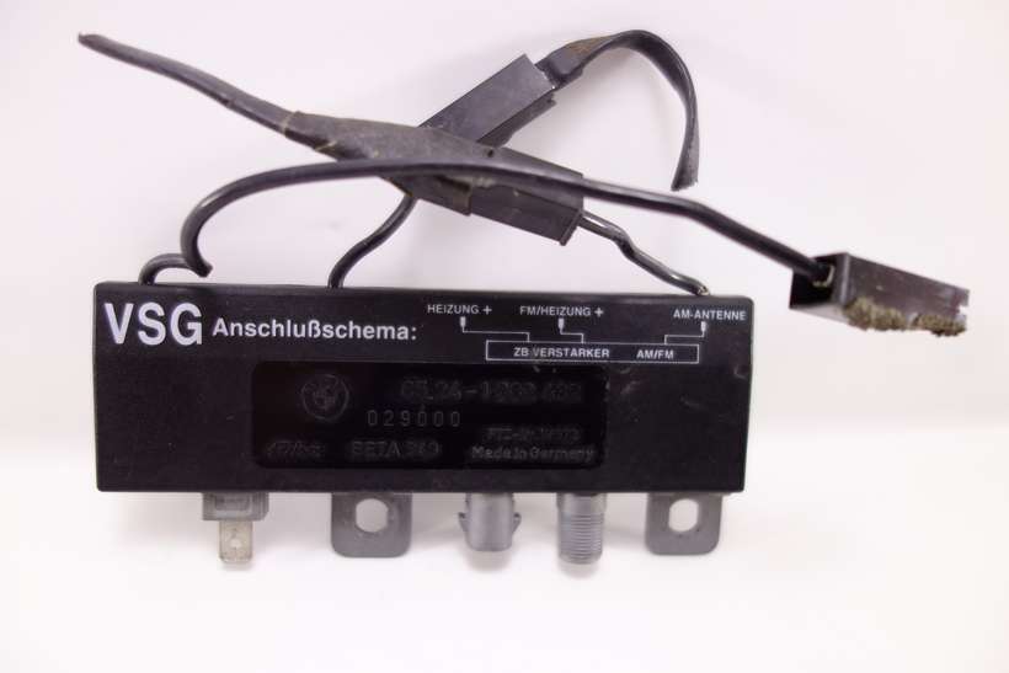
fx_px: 785
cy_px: 336
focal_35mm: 28
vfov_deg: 46.4
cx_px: 504
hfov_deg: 65.5
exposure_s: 1/100
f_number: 1.8
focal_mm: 10.4
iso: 125
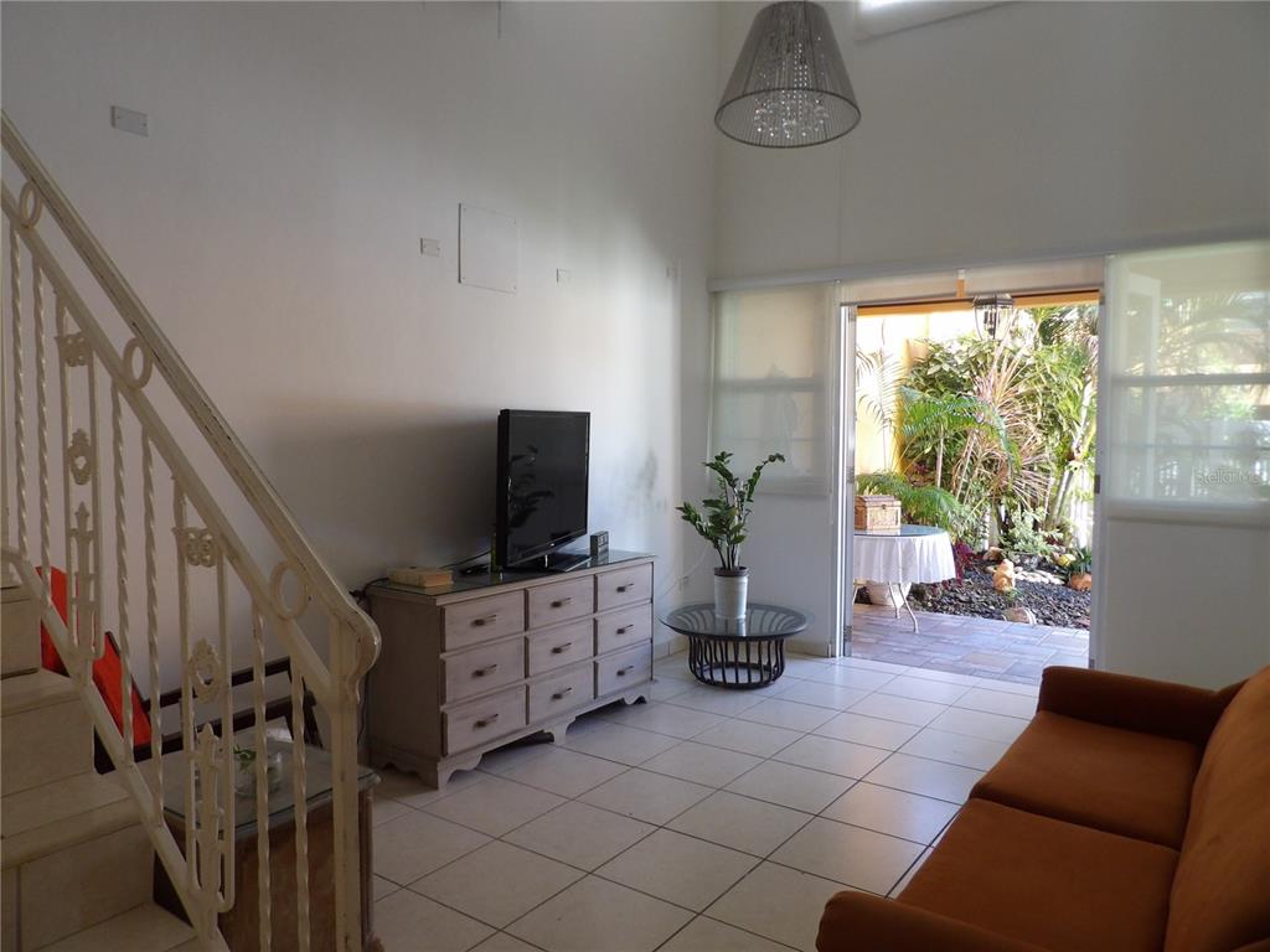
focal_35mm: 24
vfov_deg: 56.8
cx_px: 635
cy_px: 476
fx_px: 881
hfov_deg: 71.6
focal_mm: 4.3
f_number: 3.2
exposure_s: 1/33
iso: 175
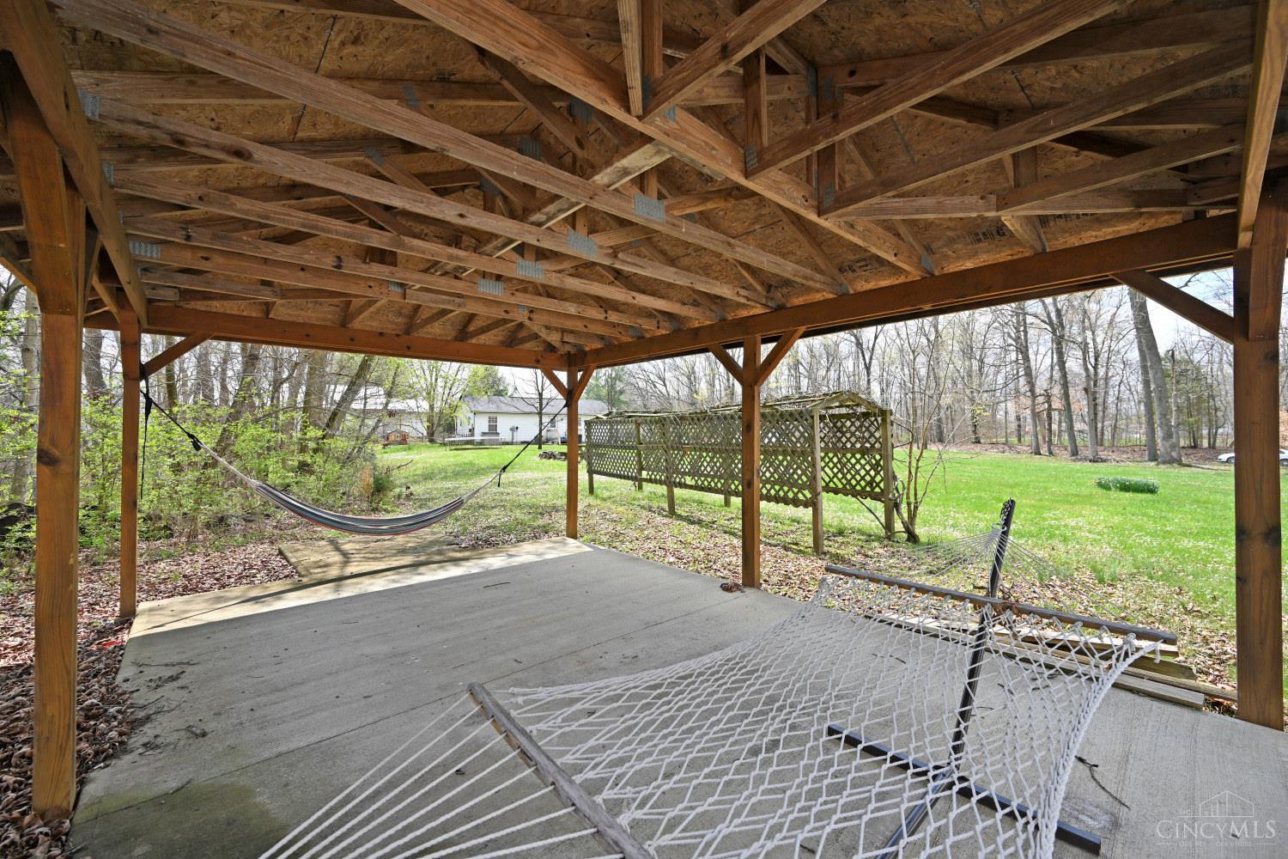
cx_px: 644
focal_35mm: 14
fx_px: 501
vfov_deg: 81.2
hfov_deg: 104.3
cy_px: 430
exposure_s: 1/160
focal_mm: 14
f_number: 6.3
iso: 100
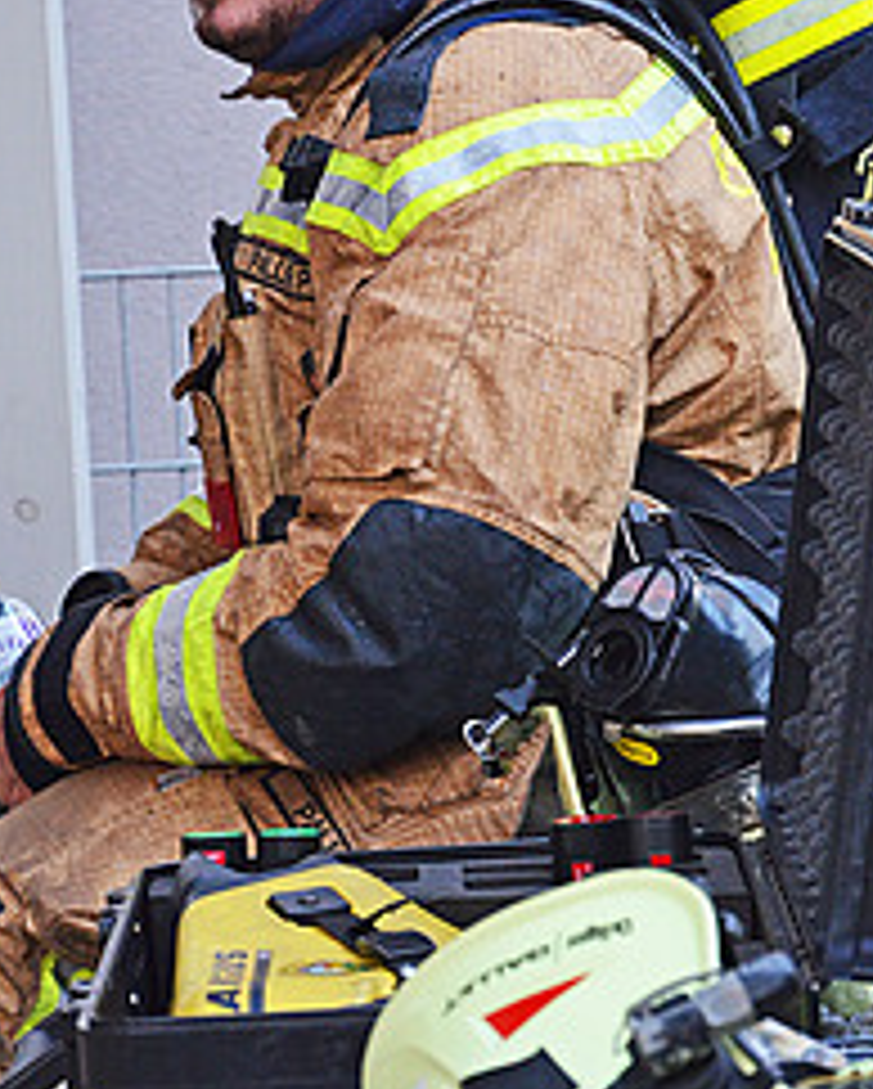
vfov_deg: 12.0
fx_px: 5161
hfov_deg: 9.7
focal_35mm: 160
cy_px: 520
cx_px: 493
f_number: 5
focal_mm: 58
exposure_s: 1/30
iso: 1600
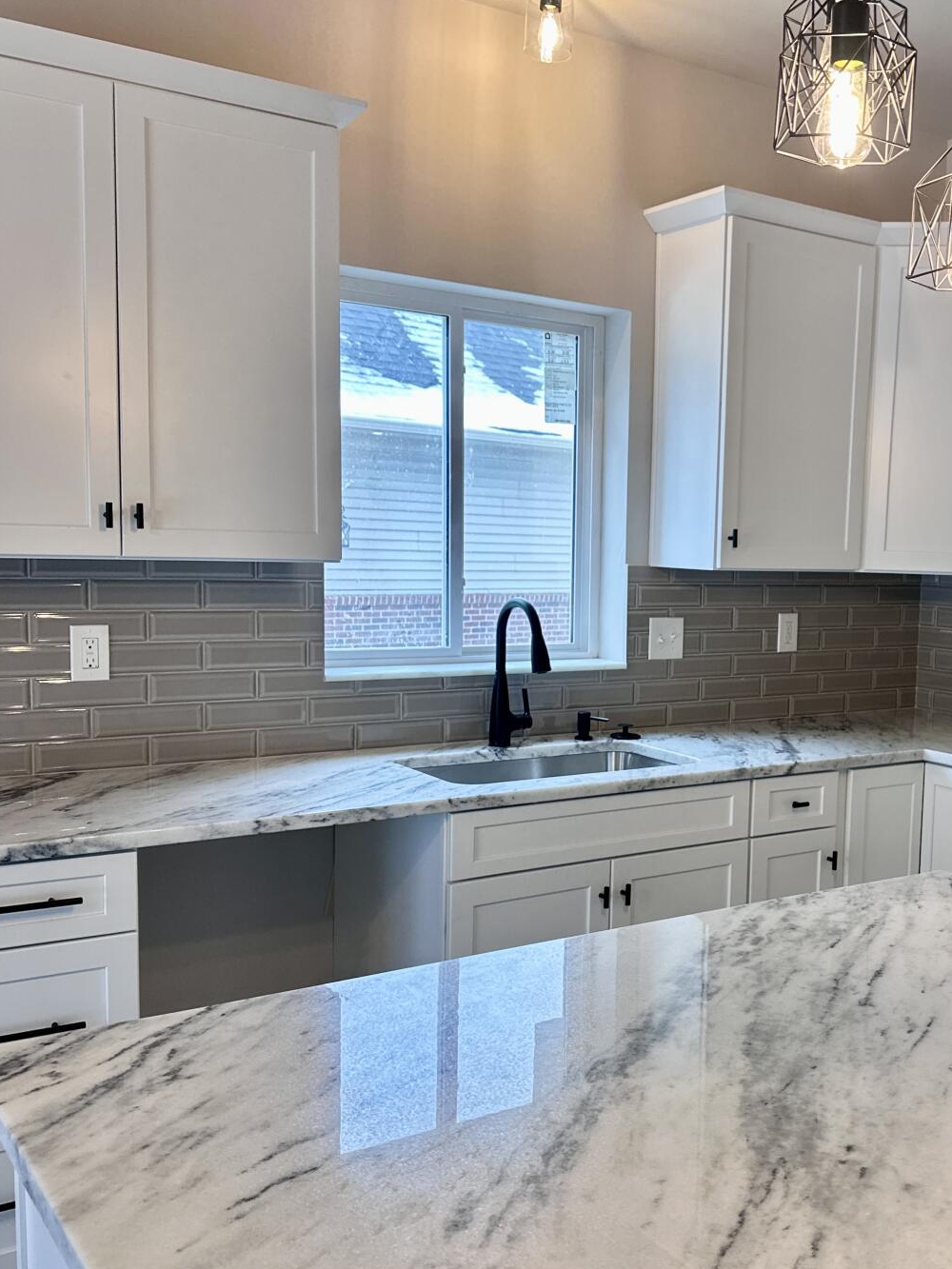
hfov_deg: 38.7
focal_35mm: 36
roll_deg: -3.5
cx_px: 704
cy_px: 694
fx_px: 1320
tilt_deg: -5.6
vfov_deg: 51.3
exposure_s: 1/120
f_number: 1.78
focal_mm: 6.86
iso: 125
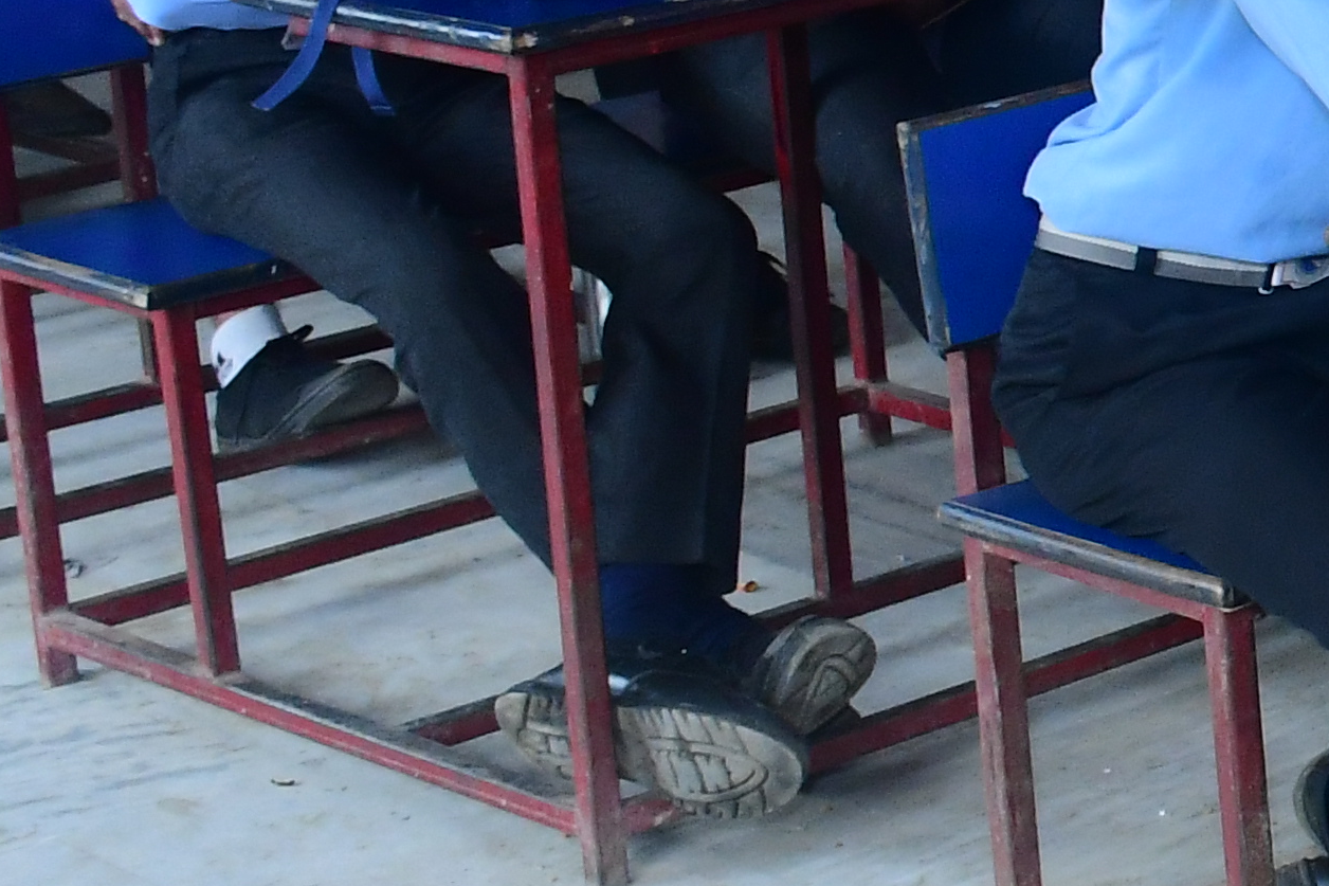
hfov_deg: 13.3
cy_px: -103
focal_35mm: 133
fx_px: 4909
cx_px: 2645
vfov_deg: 10.2
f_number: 5.6
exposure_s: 1/250
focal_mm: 20
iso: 1600
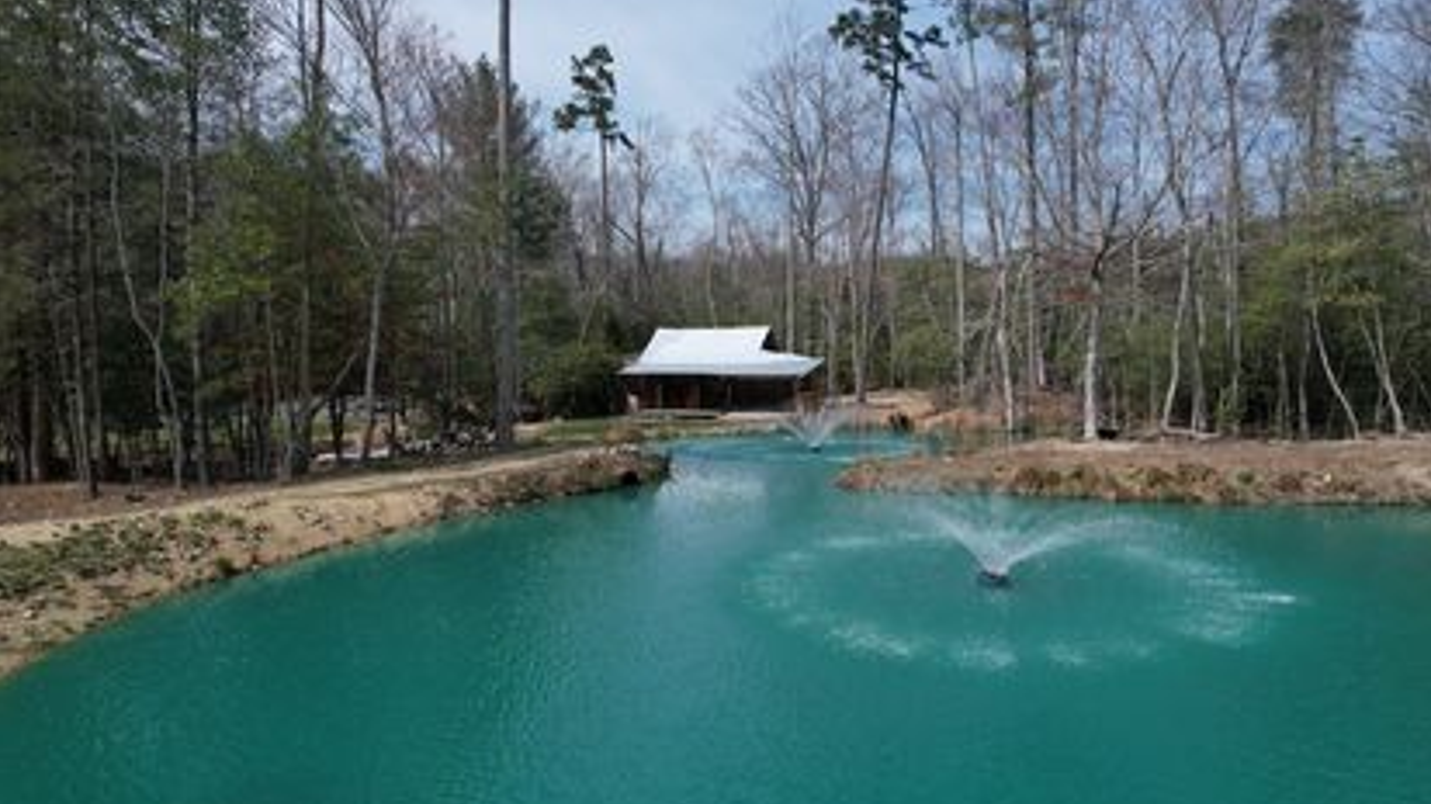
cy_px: 355
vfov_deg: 47.5
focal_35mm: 24
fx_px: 910
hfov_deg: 76.3
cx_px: 738
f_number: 2.8
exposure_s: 1/2500
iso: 130
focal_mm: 8.38
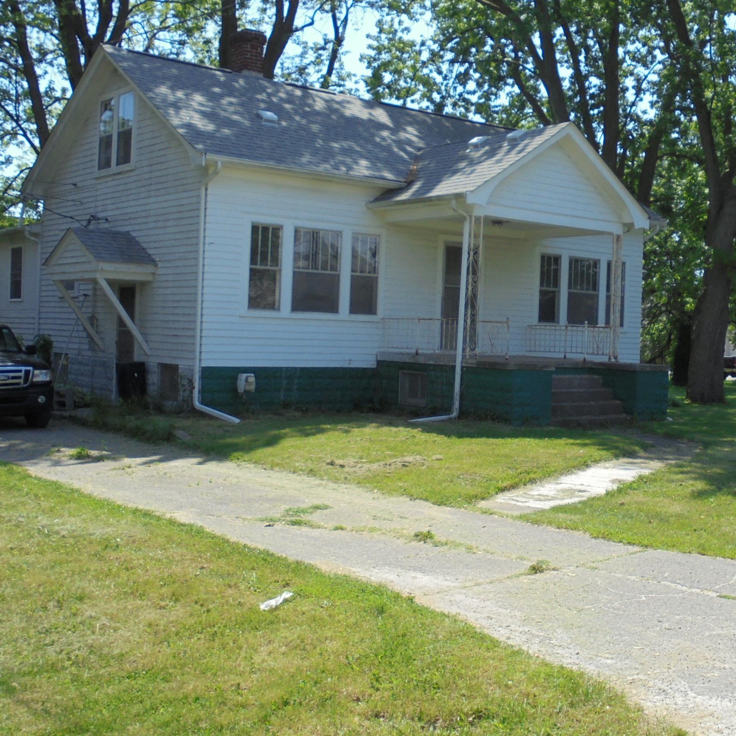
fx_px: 1082
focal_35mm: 45
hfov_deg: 37.1
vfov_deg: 37.5
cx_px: 506
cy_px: 337
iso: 100
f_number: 4
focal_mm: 6.1
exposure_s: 1/500
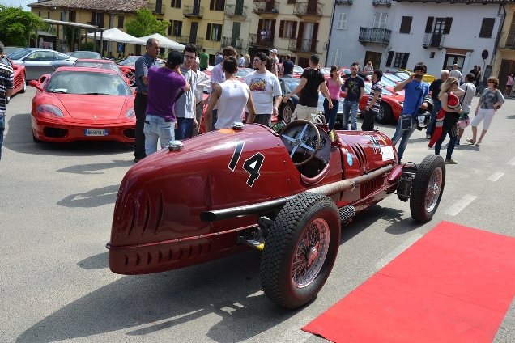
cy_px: 172
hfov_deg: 57.2
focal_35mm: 33
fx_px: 472
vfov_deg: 40.0
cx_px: 258
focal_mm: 22
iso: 100
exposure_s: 1/250
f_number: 8
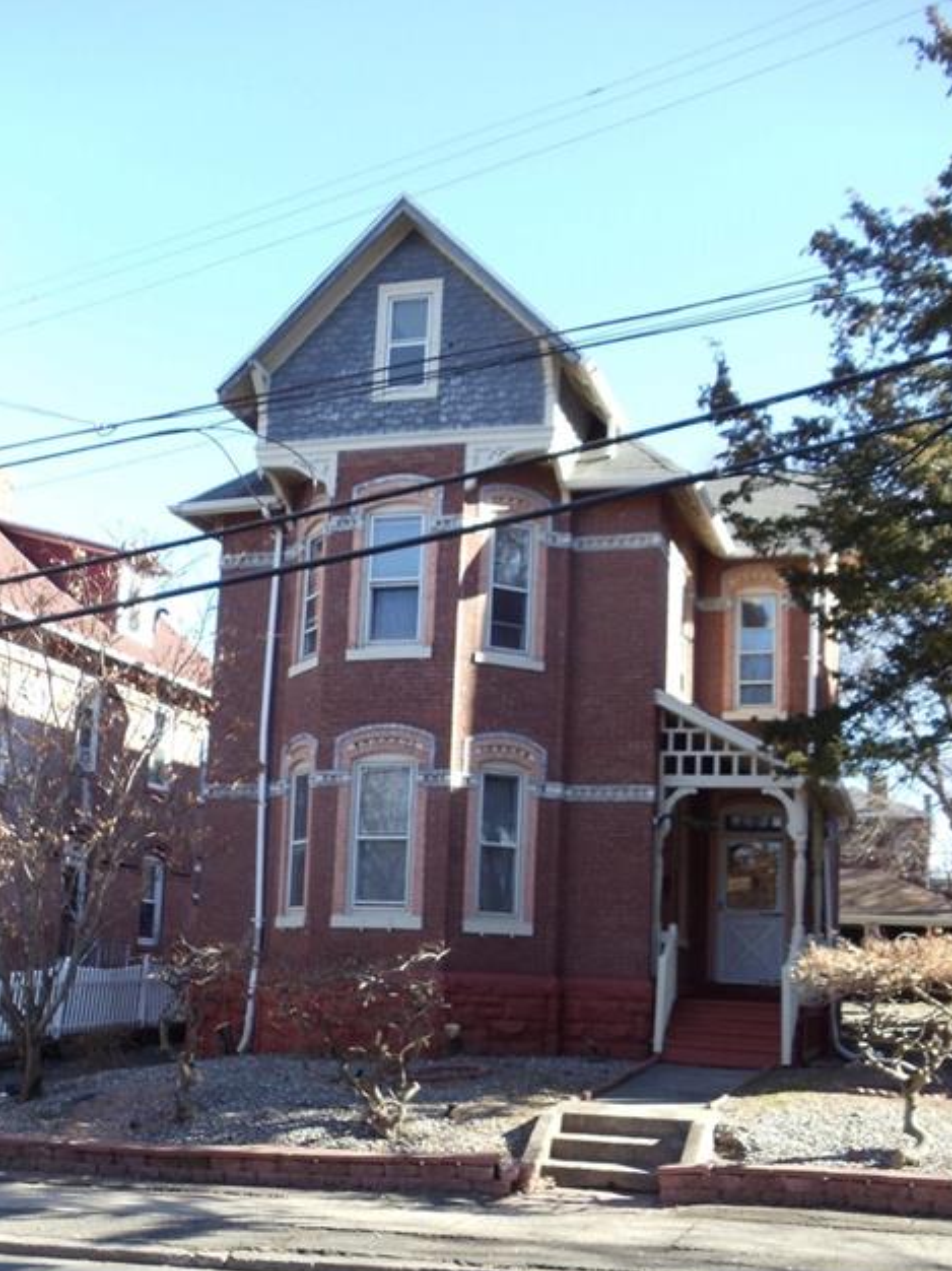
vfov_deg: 35.5
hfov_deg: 27.0
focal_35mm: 54
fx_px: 1981
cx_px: 516
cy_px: 743
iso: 100
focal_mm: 6
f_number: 3.5
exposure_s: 1/200
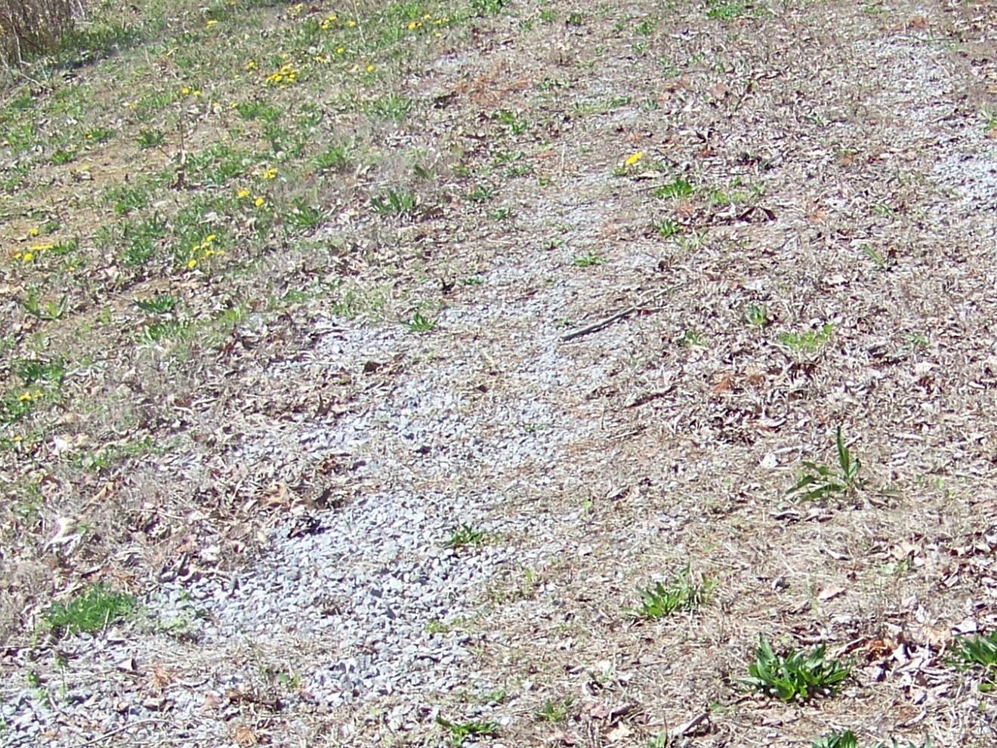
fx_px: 2823
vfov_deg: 15.0
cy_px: 618
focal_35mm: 98
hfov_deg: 19.7
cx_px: 857
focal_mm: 6.75
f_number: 2.8
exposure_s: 1/640
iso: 64
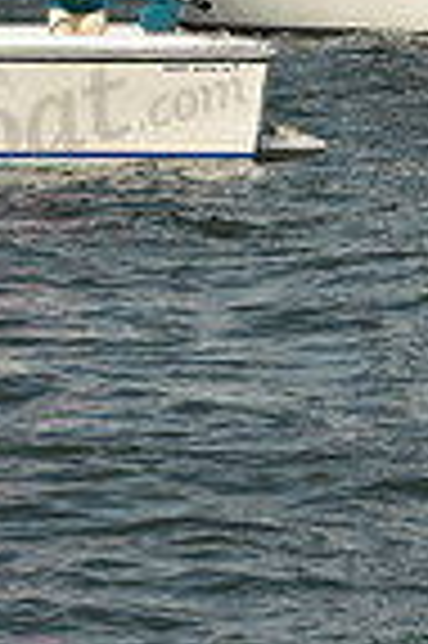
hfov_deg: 4.3
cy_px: -599
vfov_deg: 6.3
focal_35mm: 317
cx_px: 480
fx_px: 5666
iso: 320
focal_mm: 78
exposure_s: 1/640
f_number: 14
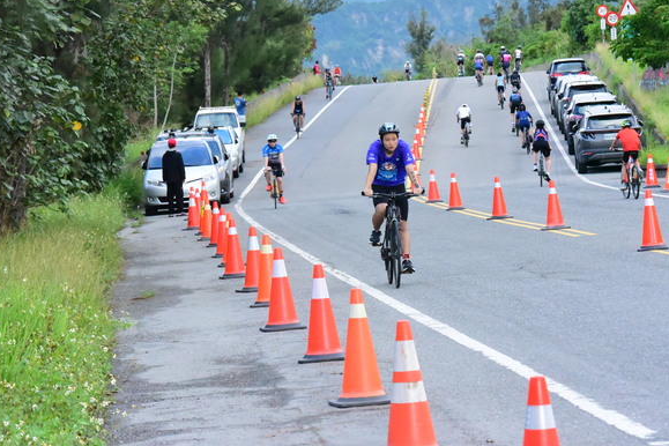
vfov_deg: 7.5
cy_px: 146
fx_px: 3382
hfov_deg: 11.3
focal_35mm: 182
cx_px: 384
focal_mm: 135
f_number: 13
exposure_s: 1/2000
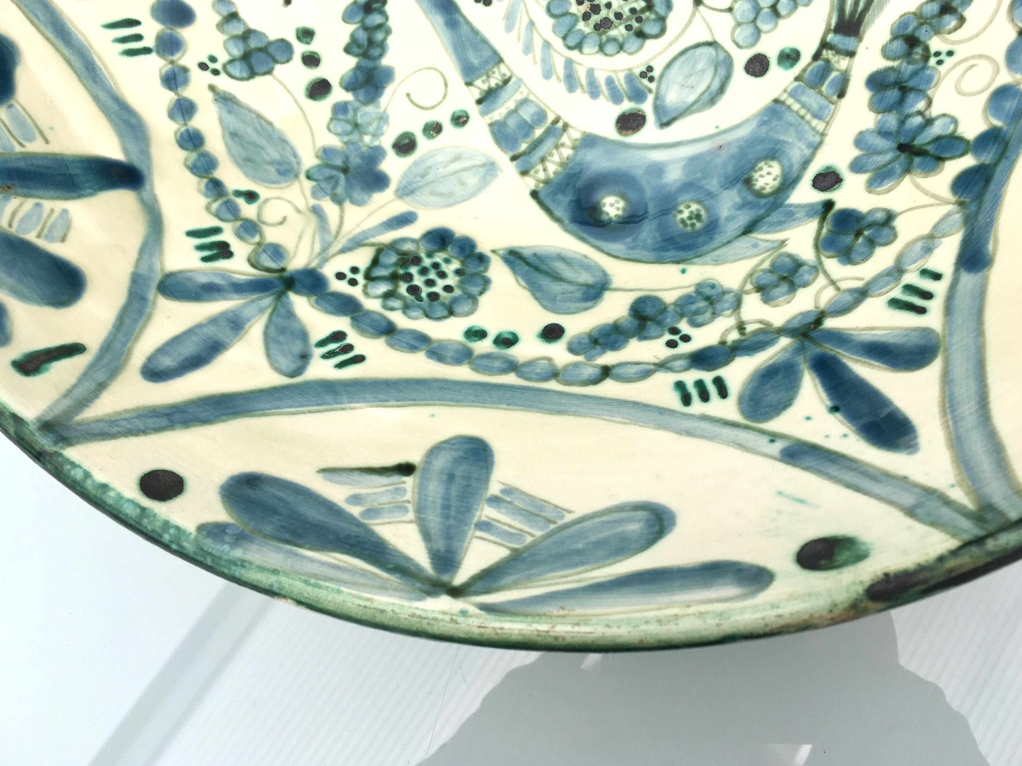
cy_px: 381
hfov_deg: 60.0
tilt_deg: -75.0
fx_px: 886
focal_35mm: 30
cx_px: 522
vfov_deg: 46.8
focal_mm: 4.15
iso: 25
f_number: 2.2
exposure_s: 1/1374
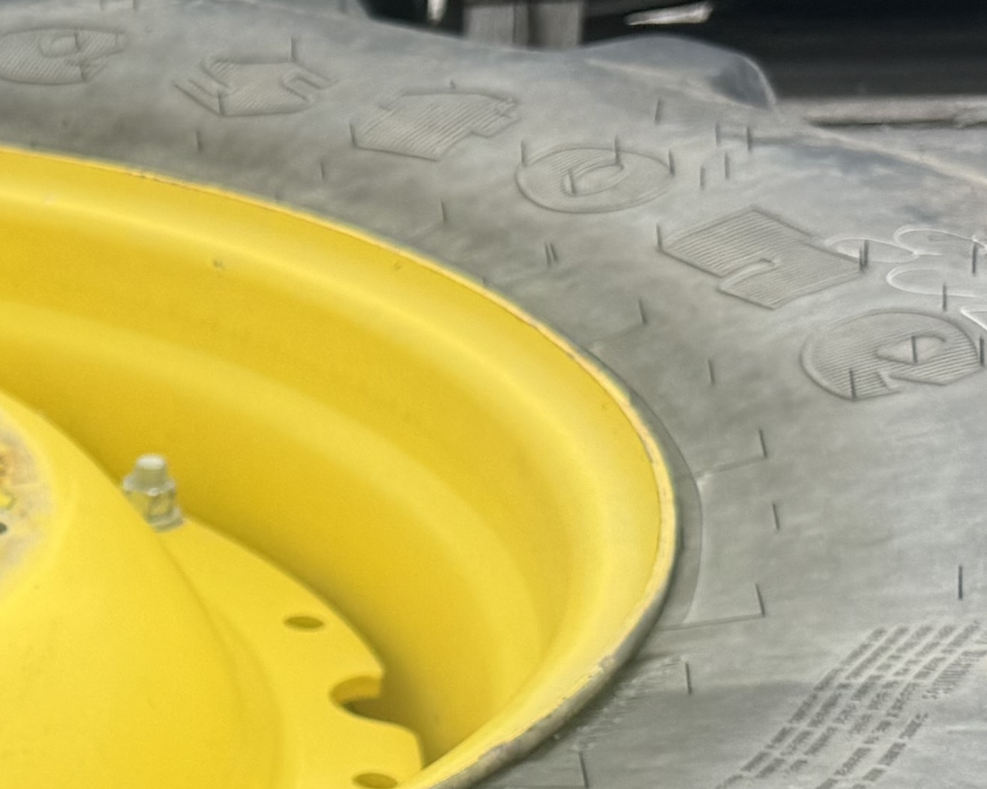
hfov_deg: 17.2
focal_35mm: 100
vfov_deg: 14.9
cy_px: 952
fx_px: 2921
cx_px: -531
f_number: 1.78
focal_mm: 6.76
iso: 80
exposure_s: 1/2331
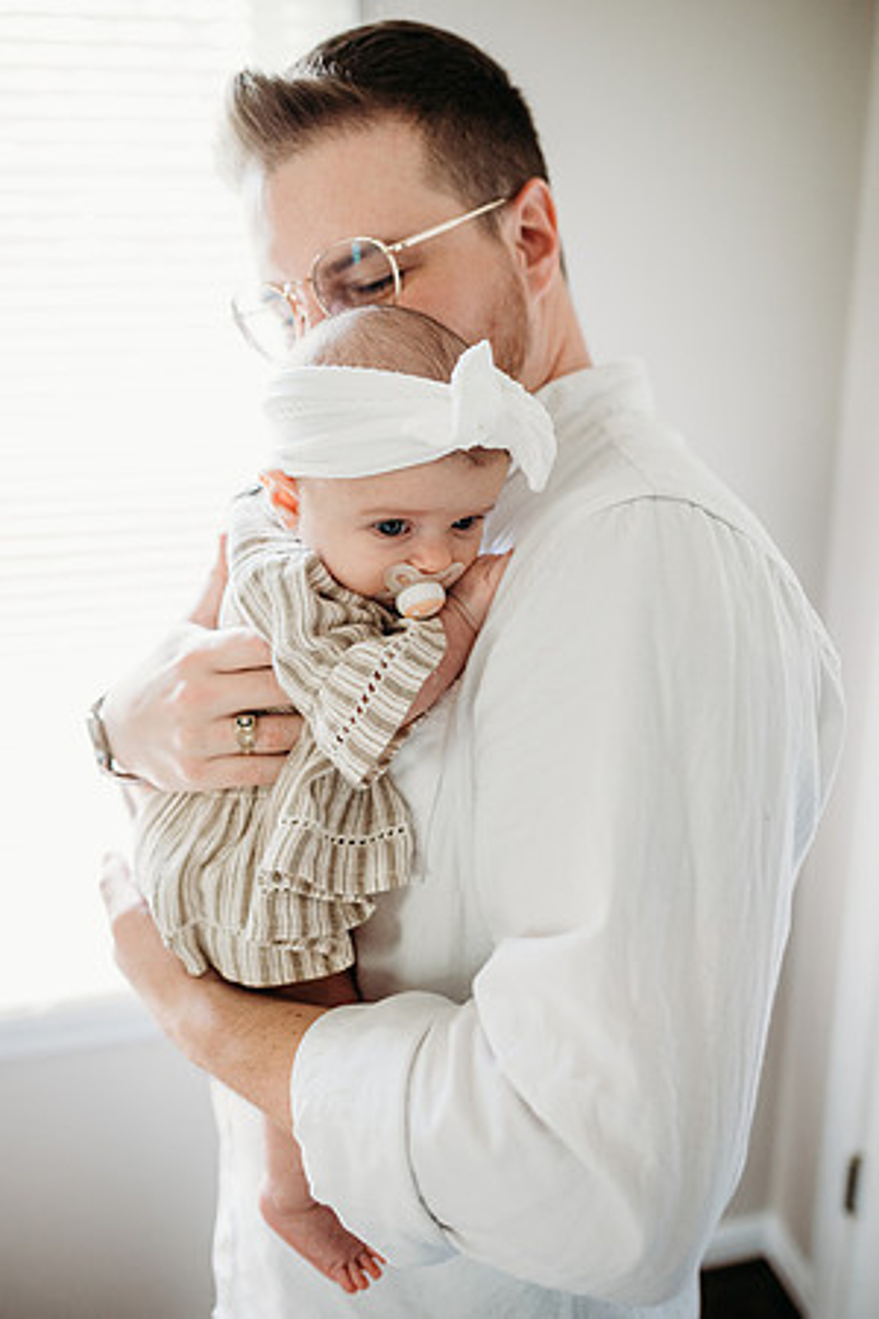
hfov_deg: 53.1
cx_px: 440
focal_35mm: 24
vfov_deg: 73.7
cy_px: 660
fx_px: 879
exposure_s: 1/200
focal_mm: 24
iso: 1250
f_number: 2.5
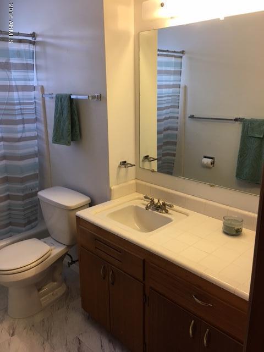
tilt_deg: -16.8
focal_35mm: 29
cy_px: 176
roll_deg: +0.1
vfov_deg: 61.7
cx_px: 132
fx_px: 295
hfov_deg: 48.2
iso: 32
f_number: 2.2
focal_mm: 4.15
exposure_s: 1/30
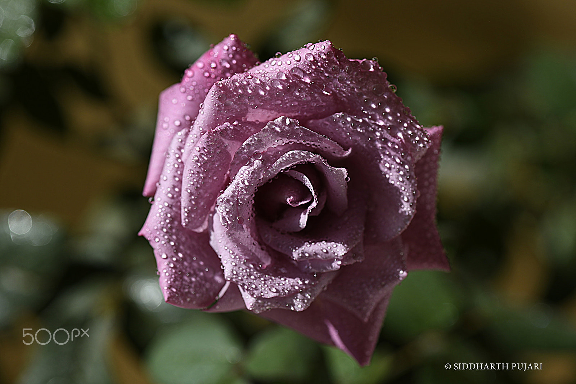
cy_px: 192
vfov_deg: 13.0
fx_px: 1680
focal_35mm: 105
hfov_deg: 19.5
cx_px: 288
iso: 64
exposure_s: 1/320
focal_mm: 105
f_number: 9
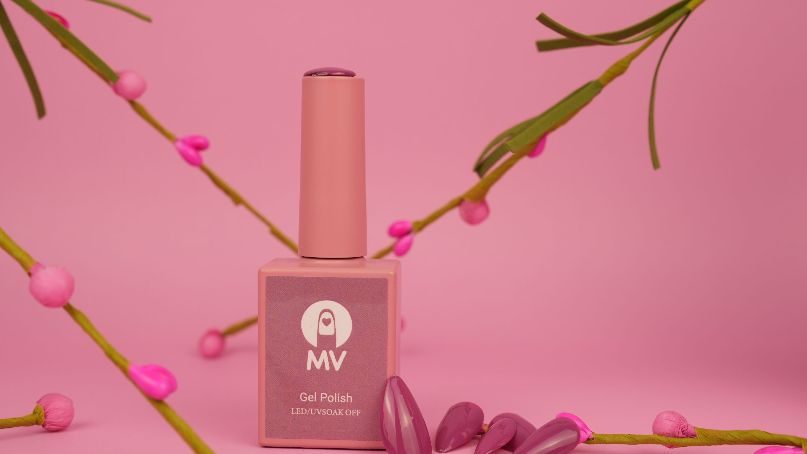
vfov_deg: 21.8
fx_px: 1177
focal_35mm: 55
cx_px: 405
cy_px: 250
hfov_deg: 37.8
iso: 400
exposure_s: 1/250
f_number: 5.6
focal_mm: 35
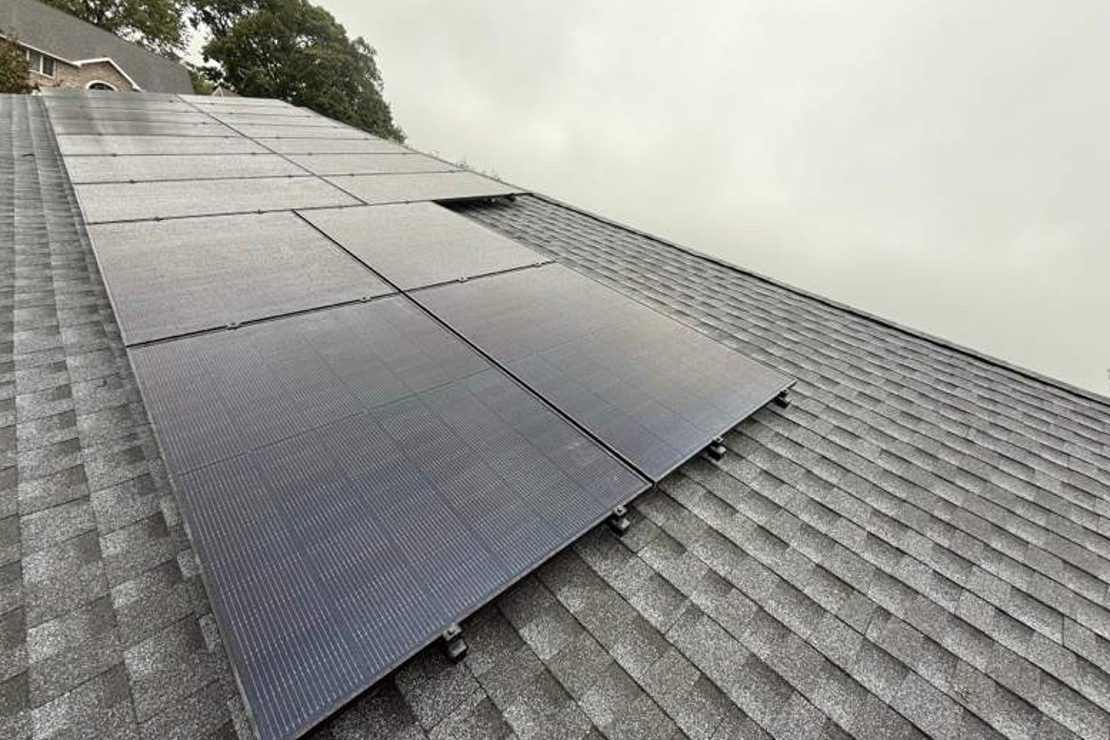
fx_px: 462
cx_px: 557
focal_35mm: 15
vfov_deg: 77.2
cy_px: 396
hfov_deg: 100.4
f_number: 2.2
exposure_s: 1/226
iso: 64
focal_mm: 2.22
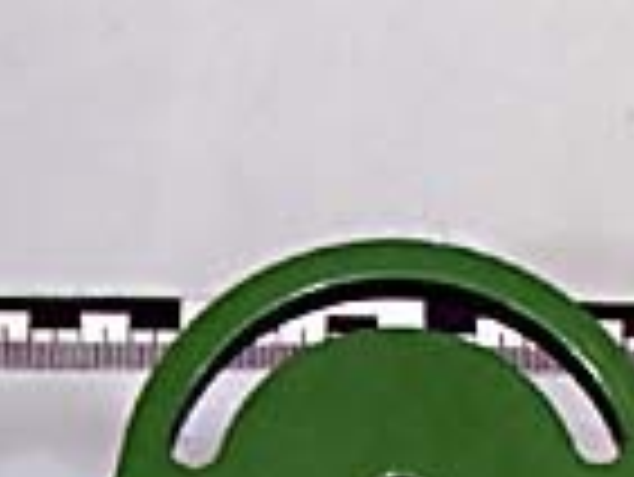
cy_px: 1040
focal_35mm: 145
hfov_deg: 13.6
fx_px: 2658
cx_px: 423
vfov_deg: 9.4
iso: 200
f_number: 4.2
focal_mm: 5.72
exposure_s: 1/50
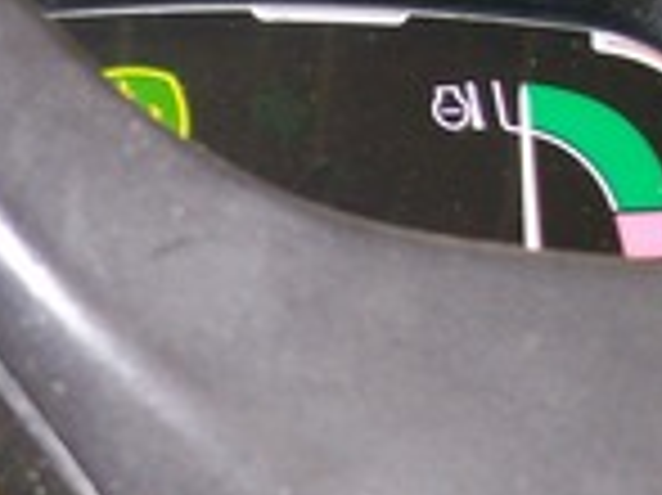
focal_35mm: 133
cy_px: 590
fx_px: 2541
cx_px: -176
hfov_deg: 14.3
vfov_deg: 10.9
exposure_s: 1/64
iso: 80
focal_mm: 6
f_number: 2.7
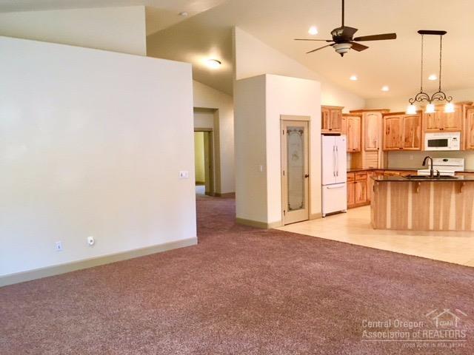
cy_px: 178
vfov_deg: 48.2
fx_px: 397
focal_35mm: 29
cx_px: 237
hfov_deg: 61.7
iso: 200
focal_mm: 4.15
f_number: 2.2
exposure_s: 1/24
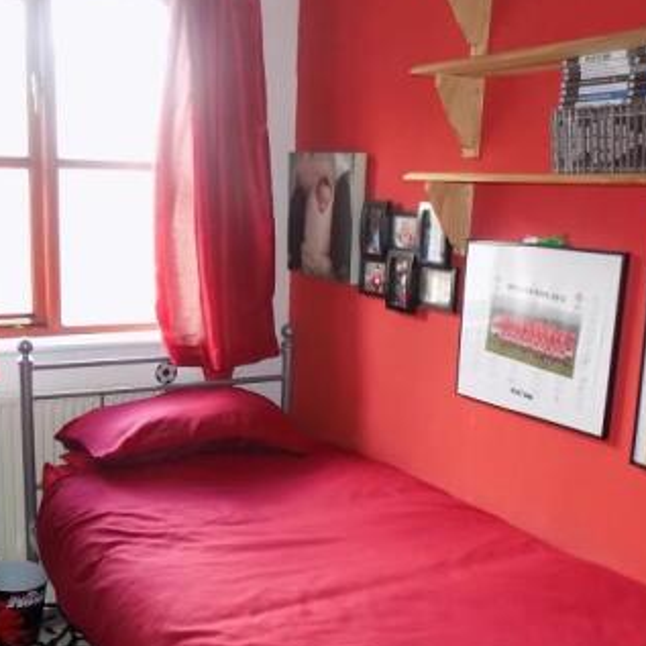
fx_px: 823
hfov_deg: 42.6
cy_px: 419
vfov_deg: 42.4
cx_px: 256
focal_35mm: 39
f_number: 3.1
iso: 360
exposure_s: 1/30
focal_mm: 4.3
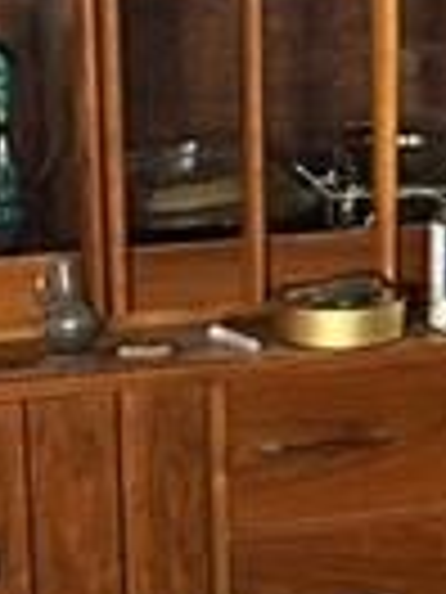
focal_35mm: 151
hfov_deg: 9.8
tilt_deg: -21.5
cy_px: 662
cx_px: 189
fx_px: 2594
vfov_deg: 12.8
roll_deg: +1.9
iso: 400
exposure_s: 1/40
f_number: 1.6
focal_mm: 5.1
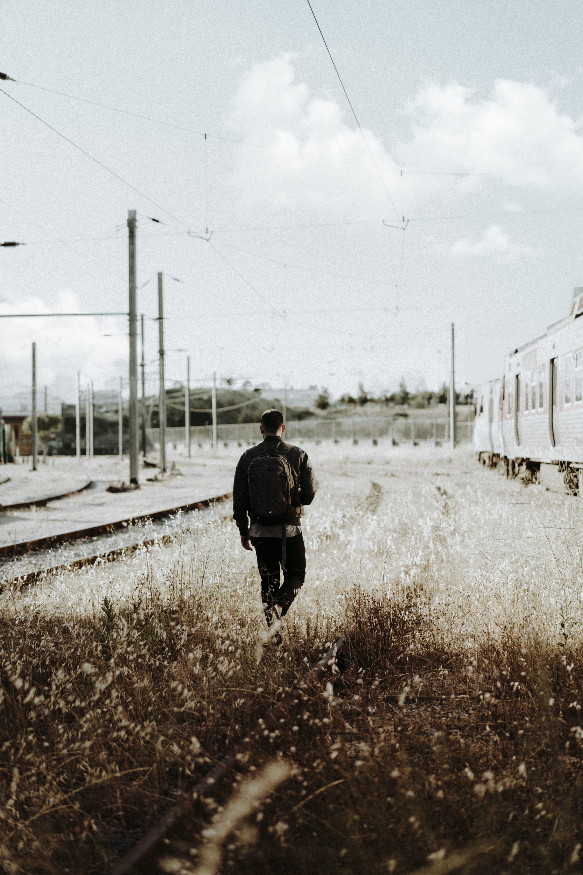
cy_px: 438
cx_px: 292
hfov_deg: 24.6
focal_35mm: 55
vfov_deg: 36.2
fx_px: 1336
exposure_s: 1/1000
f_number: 1.8
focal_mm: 55
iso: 80
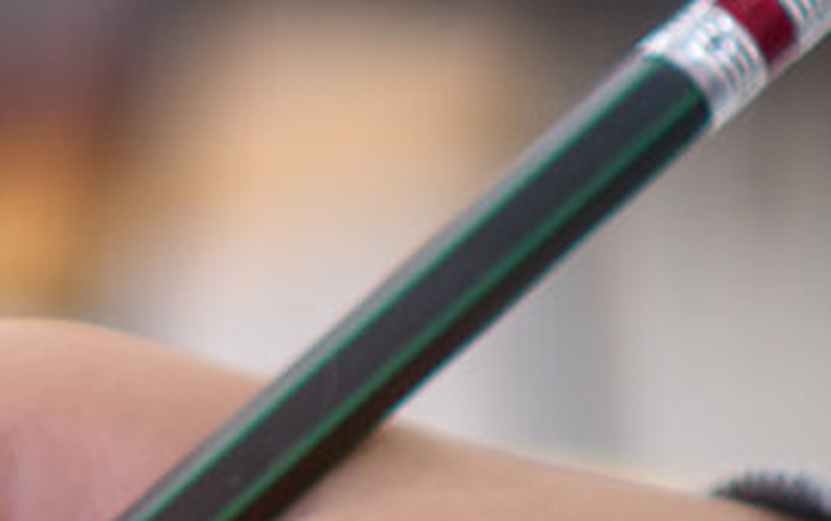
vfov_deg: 4.4
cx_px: -1043
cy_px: 1149
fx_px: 6706
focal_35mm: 296
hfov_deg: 6.8
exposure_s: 1/80
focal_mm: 35
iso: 125
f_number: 2.2
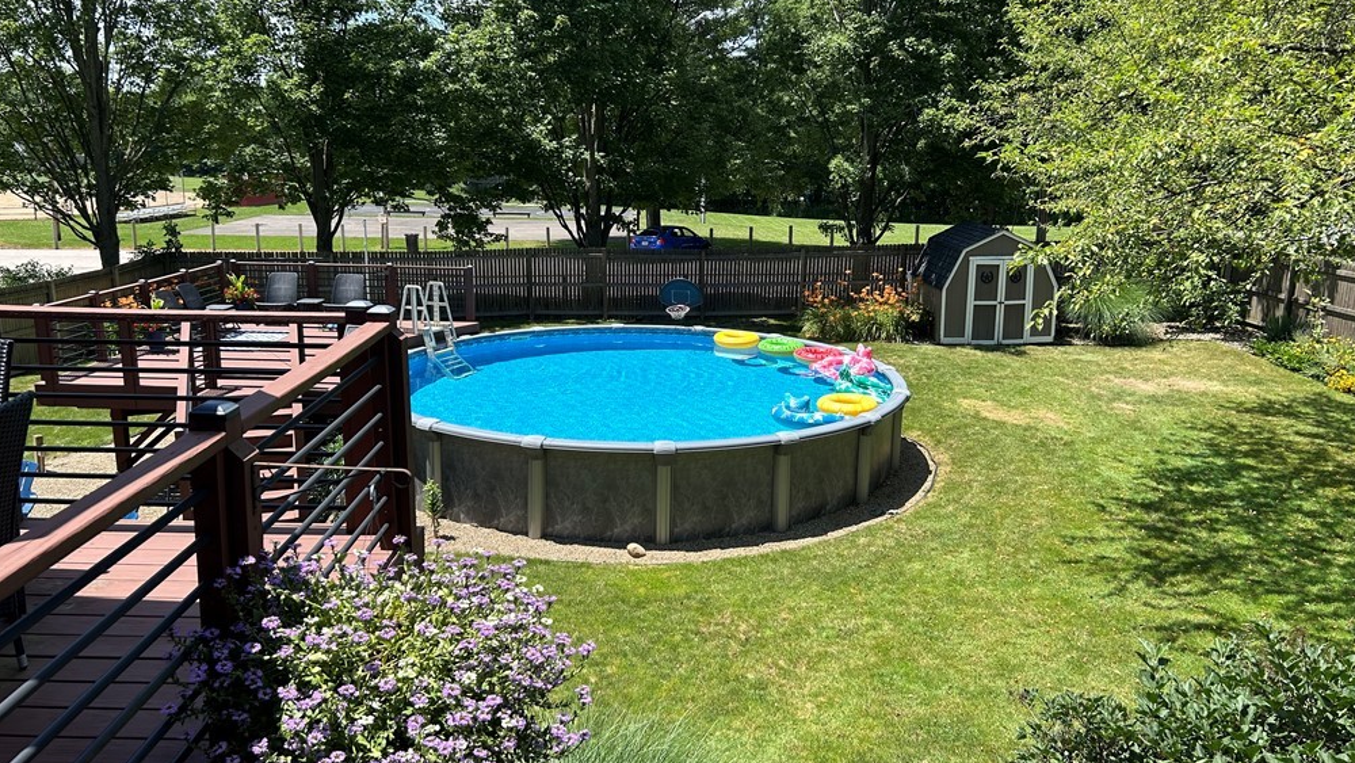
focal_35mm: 29
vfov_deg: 40.2
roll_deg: -0.6
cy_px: 359
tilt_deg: -11.4
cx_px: 671
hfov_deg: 66.1
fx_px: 1042
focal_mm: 5.7
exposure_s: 1/1934
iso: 50
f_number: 1.5
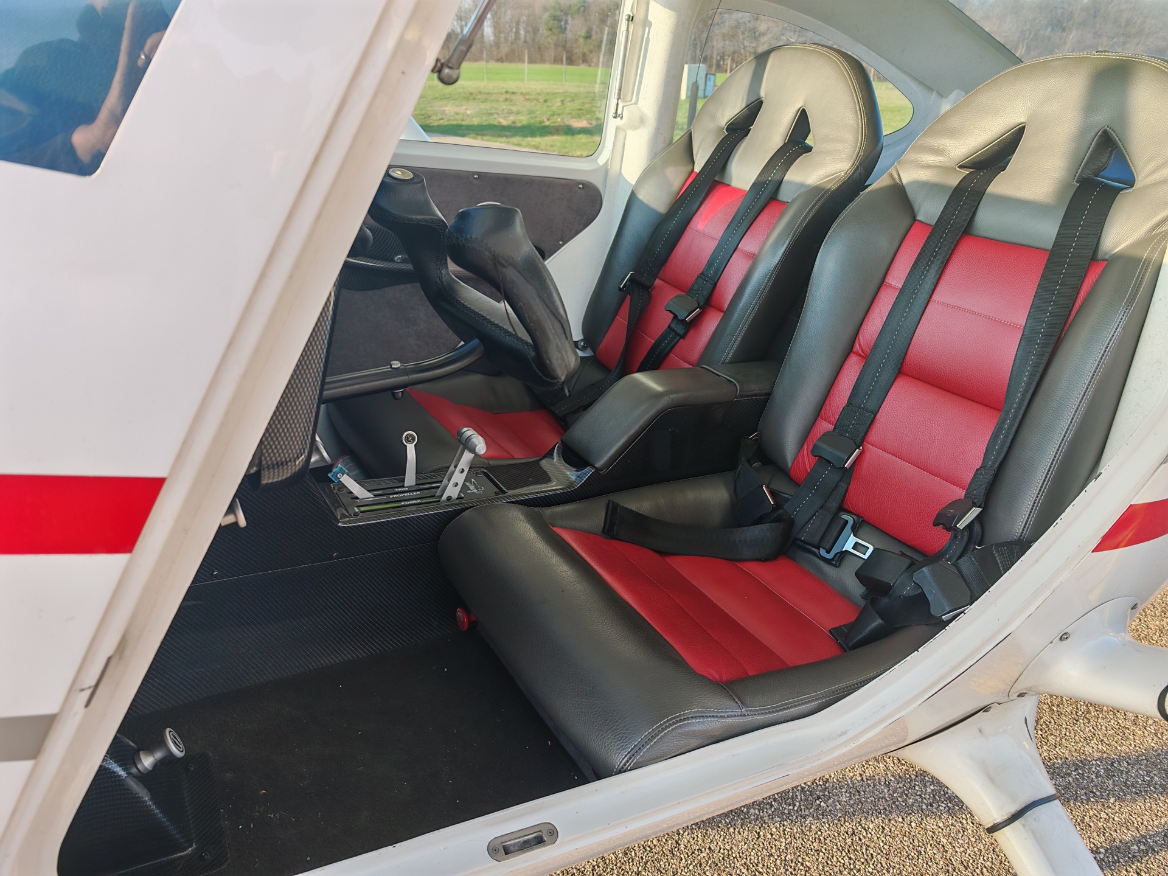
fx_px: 810
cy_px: 438
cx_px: 584
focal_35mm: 24
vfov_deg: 56.8
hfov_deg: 71.6
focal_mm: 6.83
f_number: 2
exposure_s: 1/1000
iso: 100
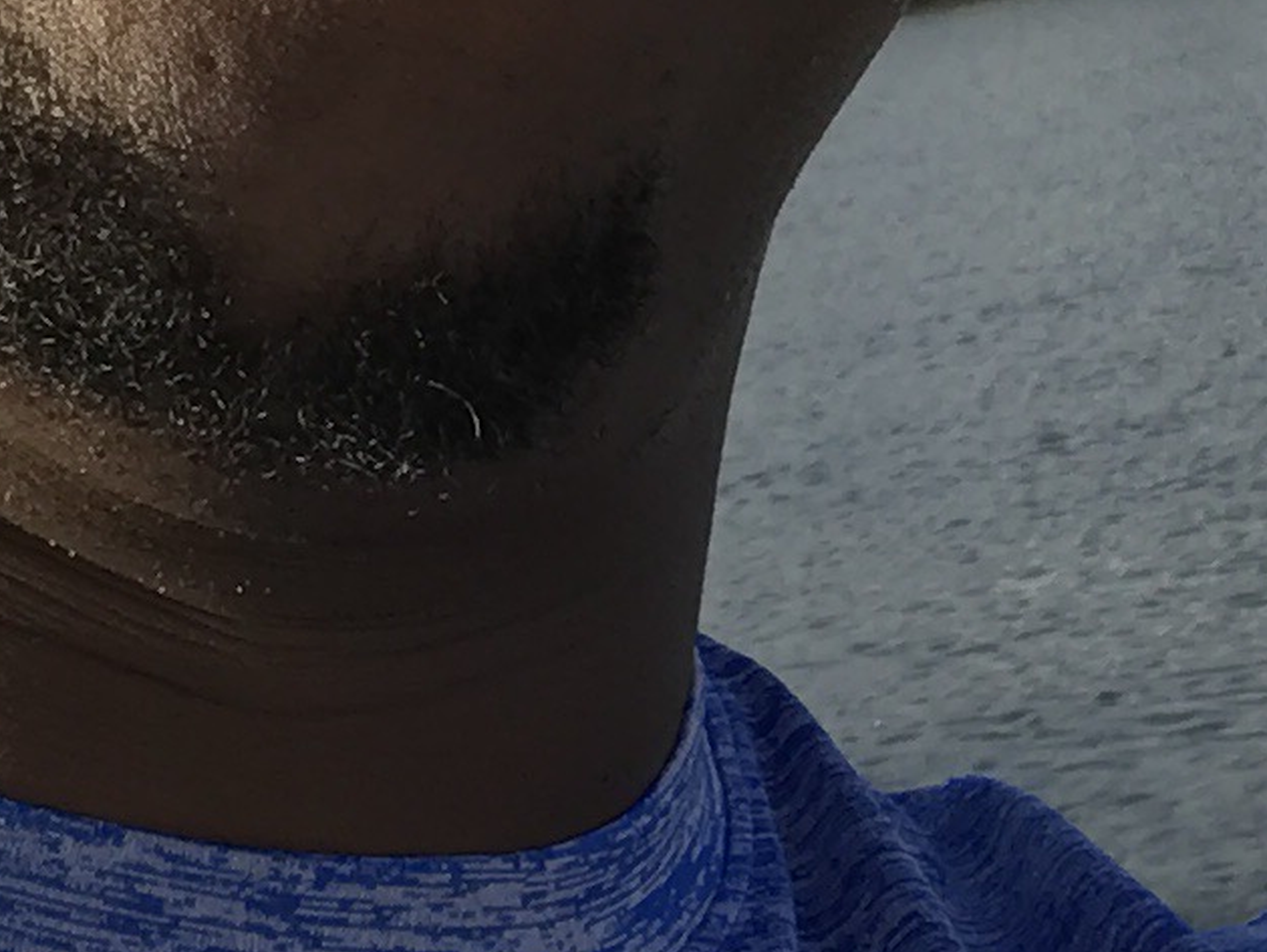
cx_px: 792
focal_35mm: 157
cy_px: 121
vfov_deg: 9.4
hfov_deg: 12.6
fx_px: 5752
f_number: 2.2
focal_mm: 2.87
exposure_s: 1/566
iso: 25
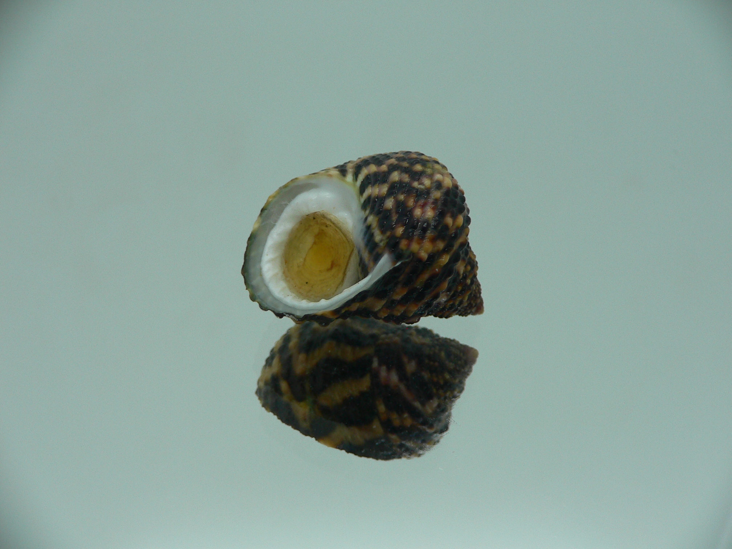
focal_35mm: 35
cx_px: 366
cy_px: 274
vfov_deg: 40.7
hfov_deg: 52.6
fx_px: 740
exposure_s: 1/60
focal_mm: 4.6
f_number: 2.8
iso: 80
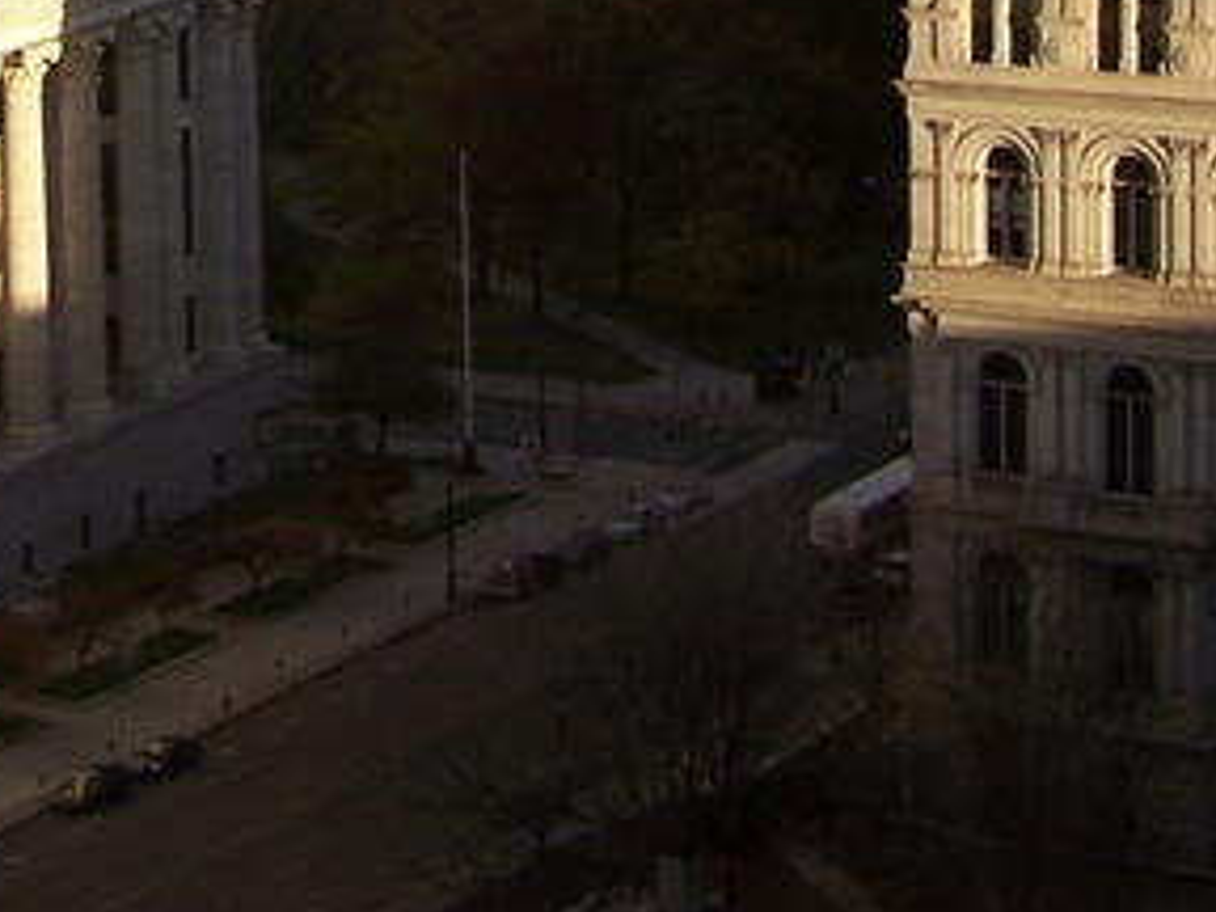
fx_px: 4742
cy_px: -498
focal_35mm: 135
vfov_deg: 10.6
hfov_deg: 14.4
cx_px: 4
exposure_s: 1/250
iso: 80
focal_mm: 6.3
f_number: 2.8
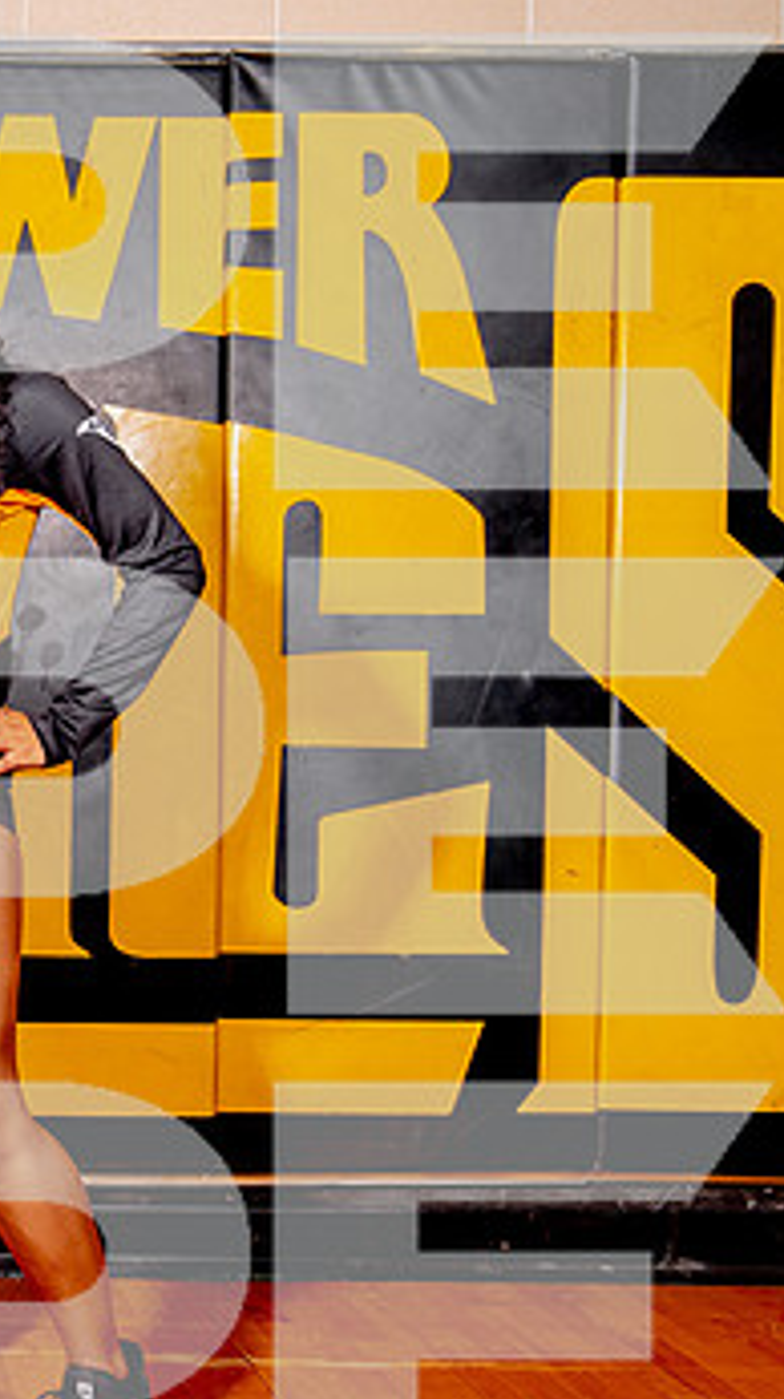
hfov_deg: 22.3
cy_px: 789
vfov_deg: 43.7
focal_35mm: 47
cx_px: -283
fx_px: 1741
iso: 100
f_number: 7.1
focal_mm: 24
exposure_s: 1/125
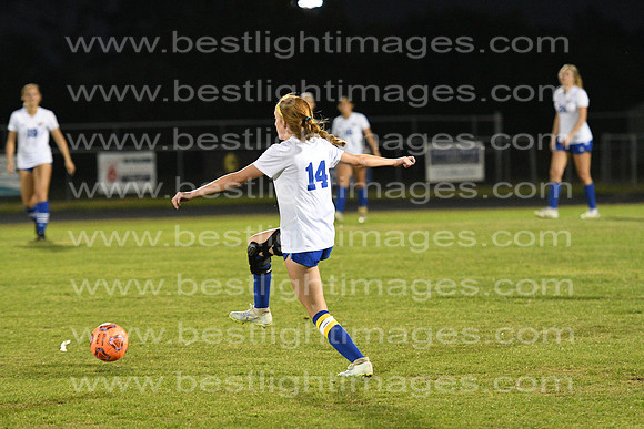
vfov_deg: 6.5
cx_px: 322
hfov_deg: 9.8
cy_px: 214
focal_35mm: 210
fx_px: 3757
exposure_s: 1/800
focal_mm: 140
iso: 6400
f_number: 2.8
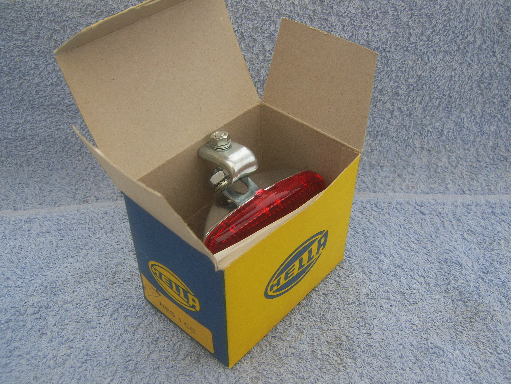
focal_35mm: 38
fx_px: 561
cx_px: 256
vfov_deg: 37.7
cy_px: 192
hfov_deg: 49.0
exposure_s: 1/100
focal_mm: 7.8
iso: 50
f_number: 3.5
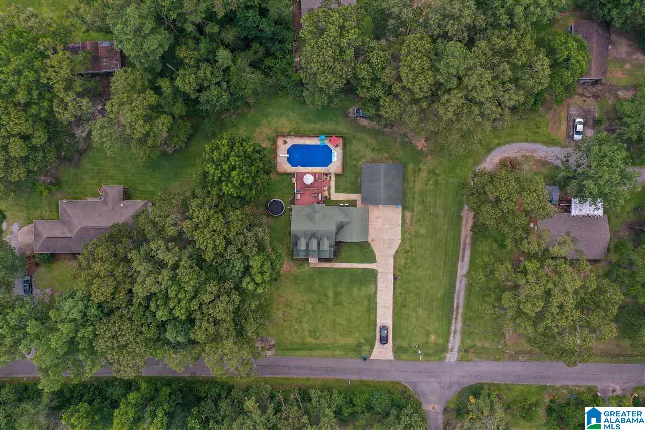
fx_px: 502
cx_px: 322
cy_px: 215
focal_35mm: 28
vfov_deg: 46.4
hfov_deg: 65.5
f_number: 4.5
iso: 100
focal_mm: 10.26
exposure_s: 1/160
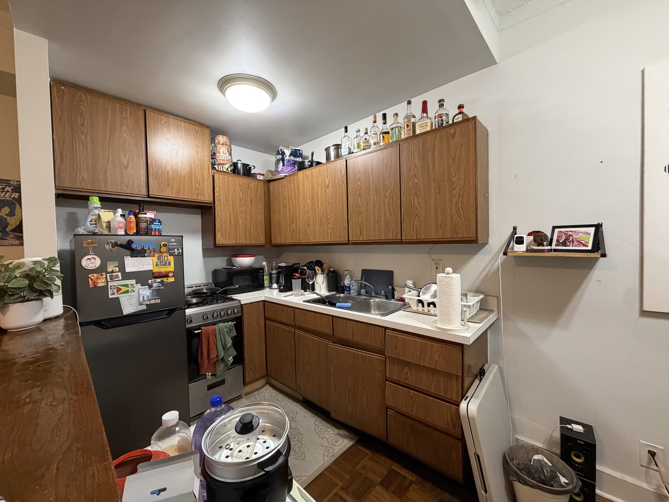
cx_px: 334
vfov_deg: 85.7
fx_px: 271
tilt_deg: -1.1
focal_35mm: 14
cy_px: 251
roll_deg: +1.4
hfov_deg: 102.1
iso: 400
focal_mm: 2.22
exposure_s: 1/60
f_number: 2.2
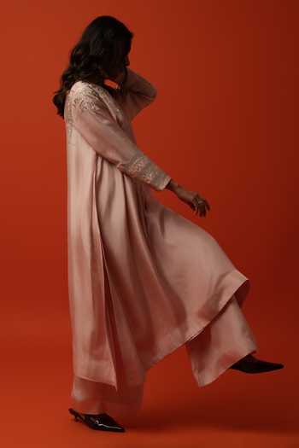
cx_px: 150
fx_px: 872
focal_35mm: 70
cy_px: 224
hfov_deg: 19.5
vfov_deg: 28.8
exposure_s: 1/125
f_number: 9
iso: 125
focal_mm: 70
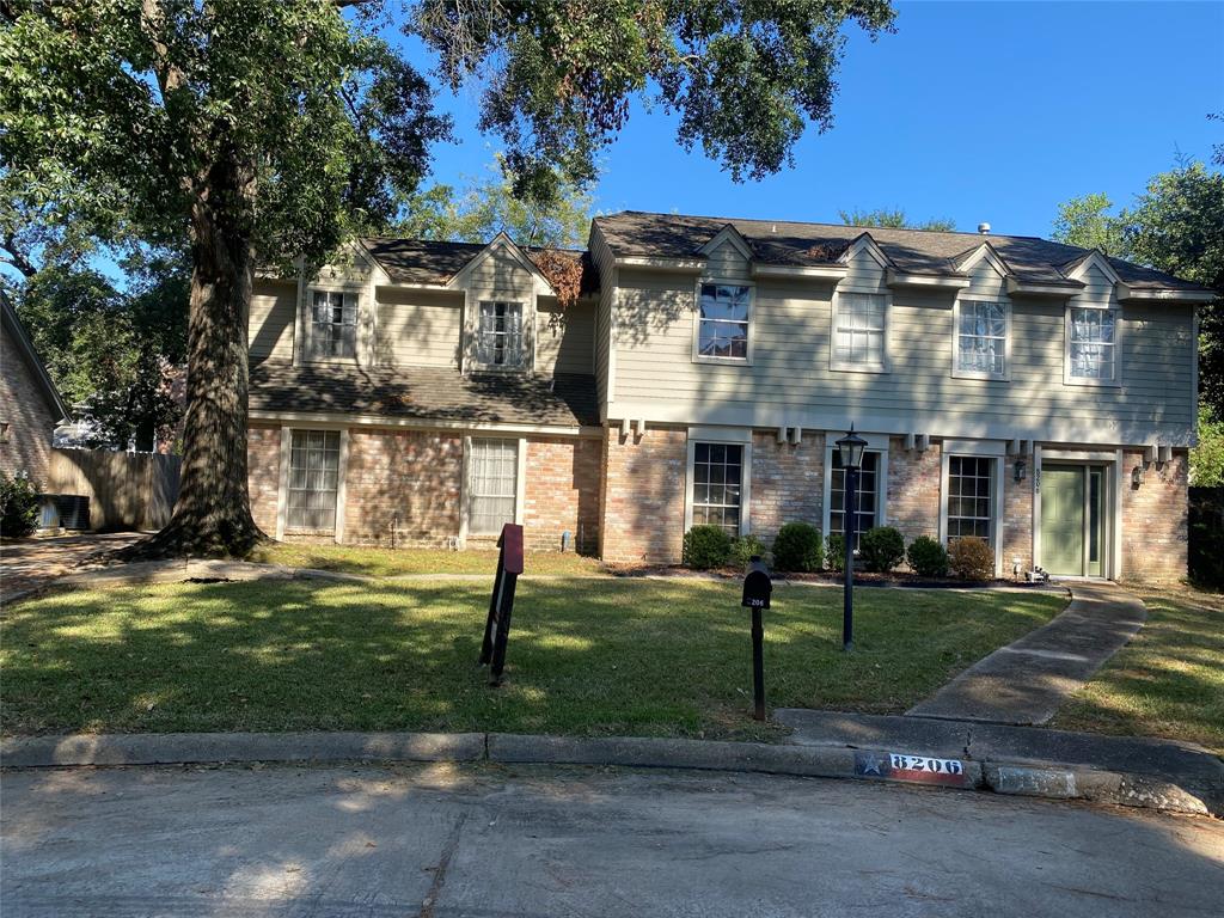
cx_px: 612
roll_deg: -3.1
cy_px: 459
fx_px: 919
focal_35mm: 26
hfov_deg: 67.3
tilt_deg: +4.8
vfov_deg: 53.1
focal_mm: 4.25
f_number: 1.8
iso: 32
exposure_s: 1/1206
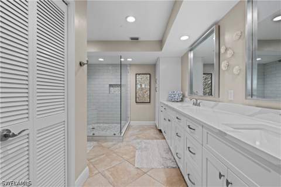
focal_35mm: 16
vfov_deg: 73.7
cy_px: 94
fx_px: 125
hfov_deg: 96.7
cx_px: 140
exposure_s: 1/20
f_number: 11
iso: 640
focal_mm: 16
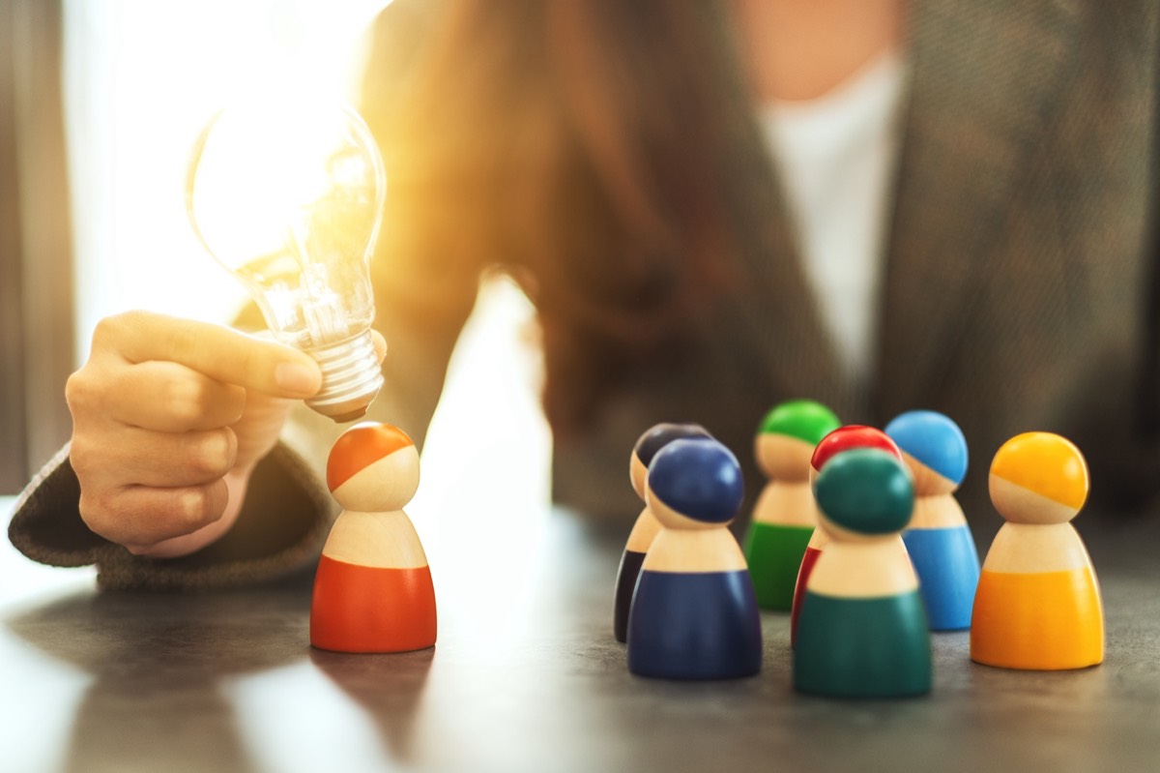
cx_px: 580
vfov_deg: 16.2
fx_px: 2705
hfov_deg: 24.2
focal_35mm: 84
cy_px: 386
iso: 200
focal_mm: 56
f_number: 1.2
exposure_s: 1/320
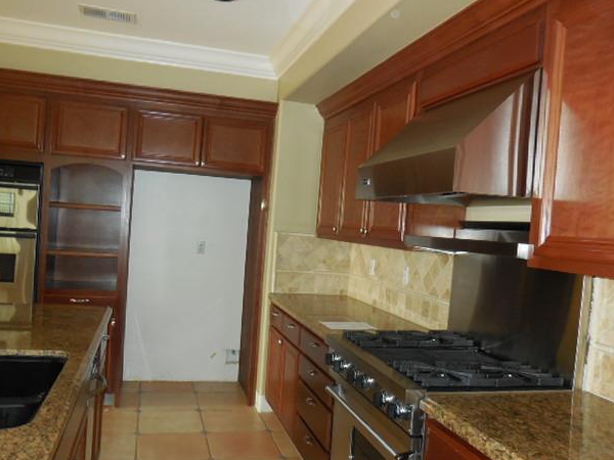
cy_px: 241
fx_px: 568
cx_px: 290
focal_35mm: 32
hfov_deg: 56.8
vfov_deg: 44.1
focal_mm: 5.3
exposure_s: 1/25
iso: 450
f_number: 3.2
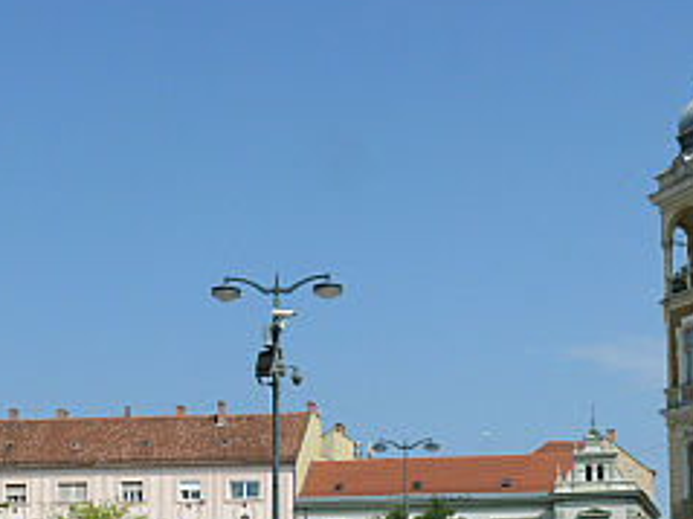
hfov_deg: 29.1
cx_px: 481
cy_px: 473
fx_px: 1321
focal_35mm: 66
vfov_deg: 21.7
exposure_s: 1/400
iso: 100
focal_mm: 7.4
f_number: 8
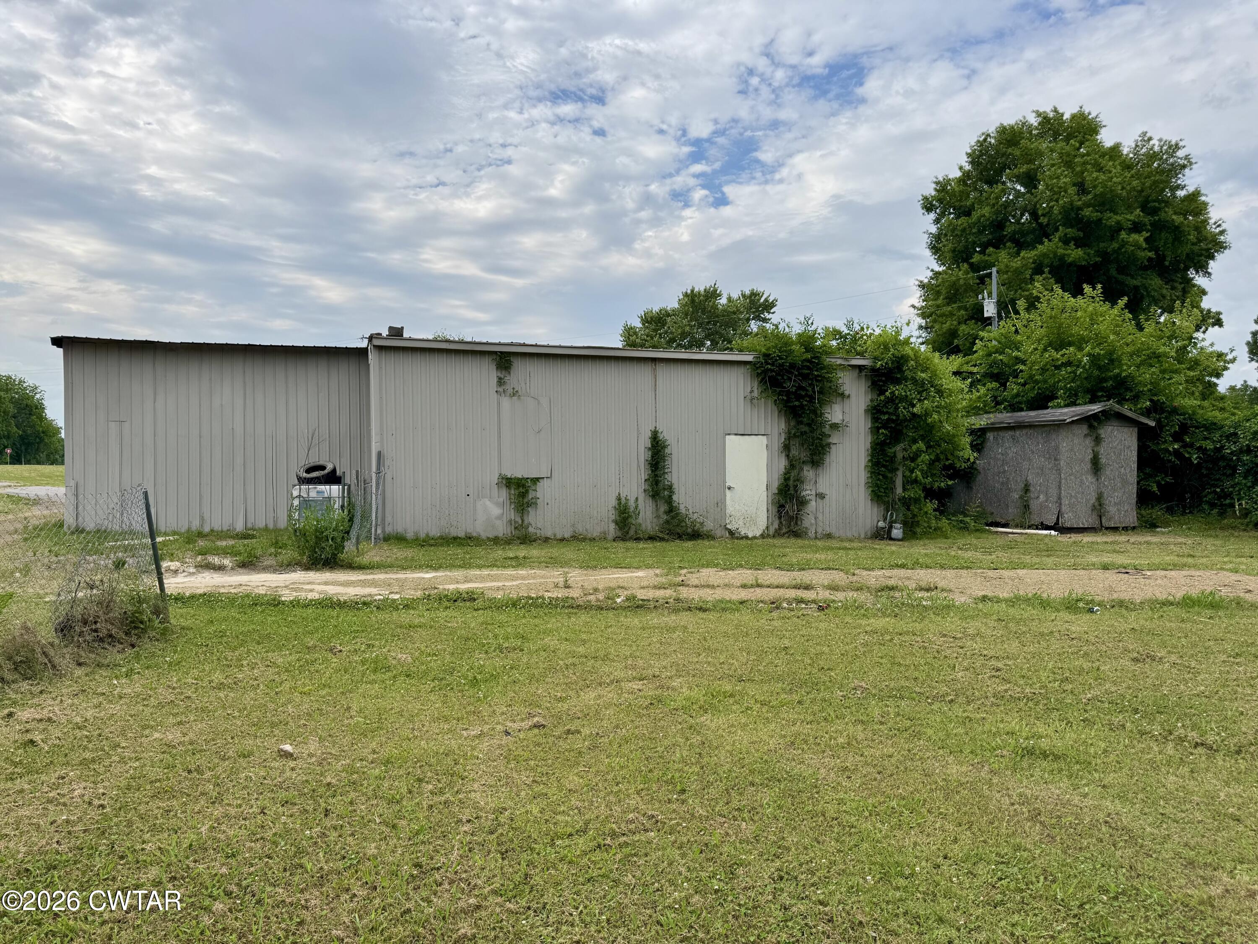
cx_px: 629
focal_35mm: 24
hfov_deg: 71.6
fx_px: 872
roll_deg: +0.0
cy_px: 472
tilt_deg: -1.0
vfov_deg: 56.8
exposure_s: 1/3802
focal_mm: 6.76
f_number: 1.78
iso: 80
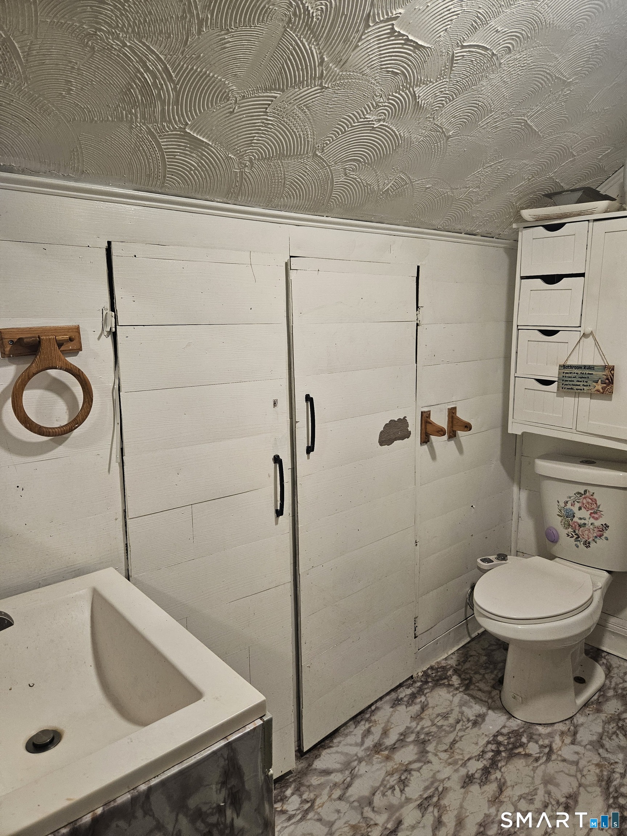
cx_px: 314
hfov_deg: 58.9
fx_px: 555
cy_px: 418
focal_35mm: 23
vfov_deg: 73.9
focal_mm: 5.4
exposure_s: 1/120
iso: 320
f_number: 1.8
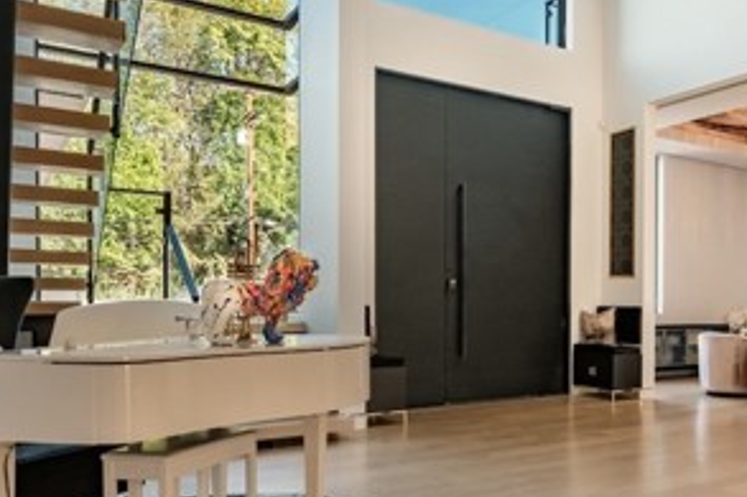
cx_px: 602
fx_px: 748
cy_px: 316
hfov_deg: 49.8
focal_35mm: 36
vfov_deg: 36.5
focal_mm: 16.5
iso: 640
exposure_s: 1/20
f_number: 9
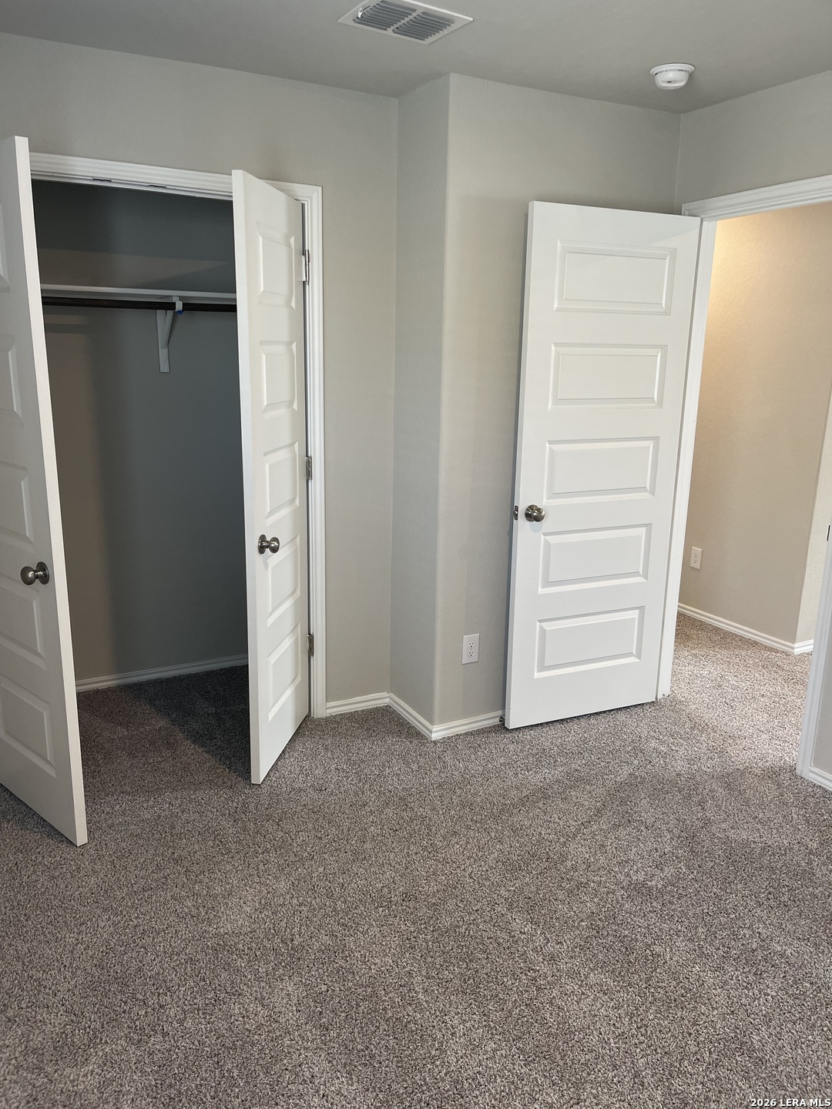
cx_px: 416
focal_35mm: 26
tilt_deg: -15.8
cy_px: 554
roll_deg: -1.7
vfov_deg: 67.3
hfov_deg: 53.1
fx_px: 833
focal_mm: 5.1
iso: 80
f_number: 1.6
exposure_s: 1/60
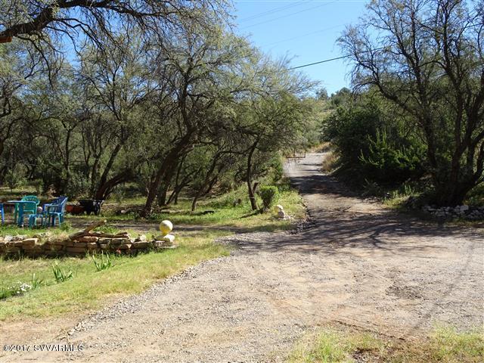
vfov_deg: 44.2
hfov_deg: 56.8
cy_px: 182
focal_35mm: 32
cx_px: 242
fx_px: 447
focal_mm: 5.43
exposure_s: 1/400
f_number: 4
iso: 80
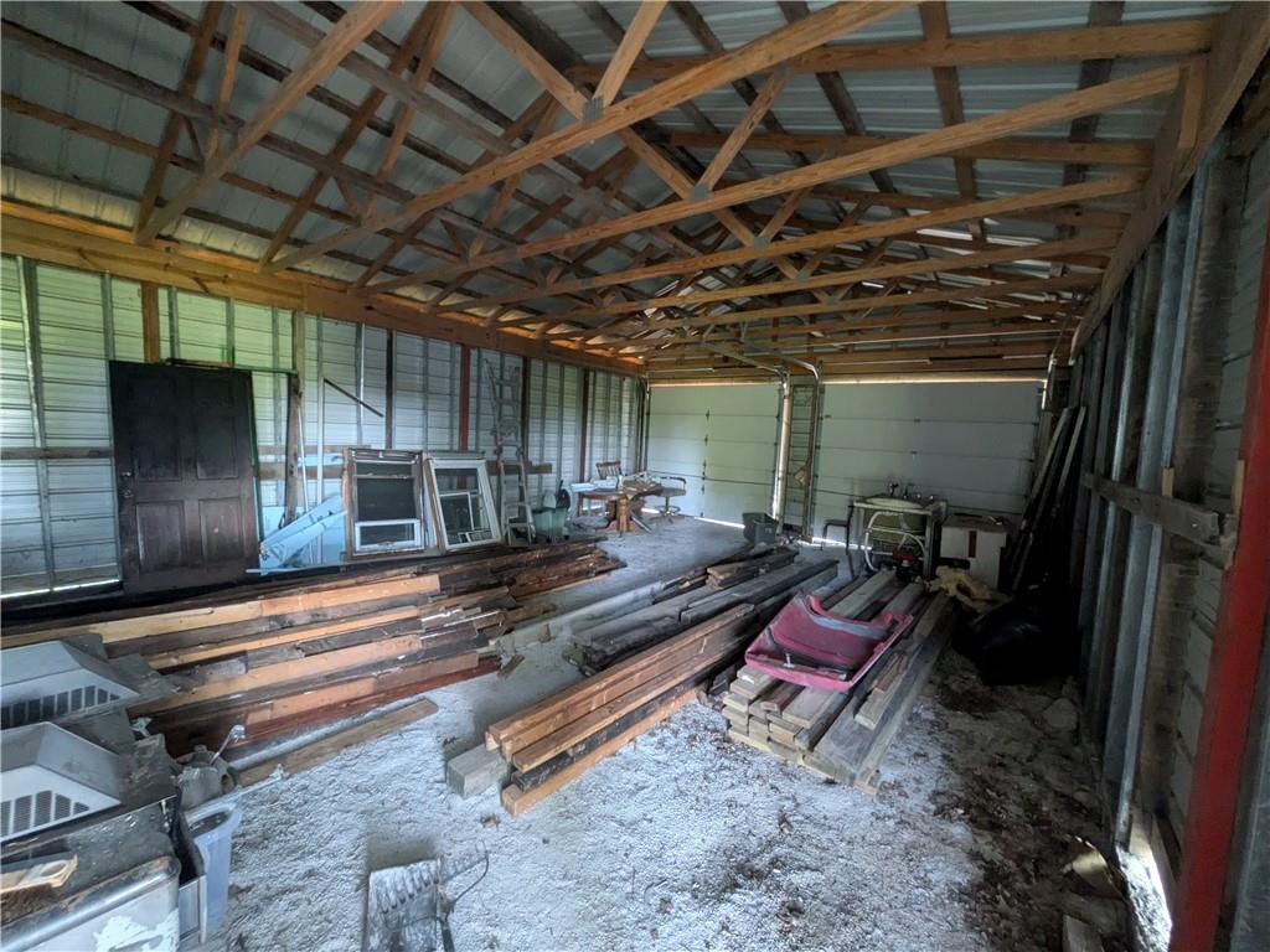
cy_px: 476
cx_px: 635
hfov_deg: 102.1
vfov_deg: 85.7
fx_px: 514
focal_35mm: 14
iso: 734
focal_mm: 1.83
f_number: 2.2
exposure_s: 1/24
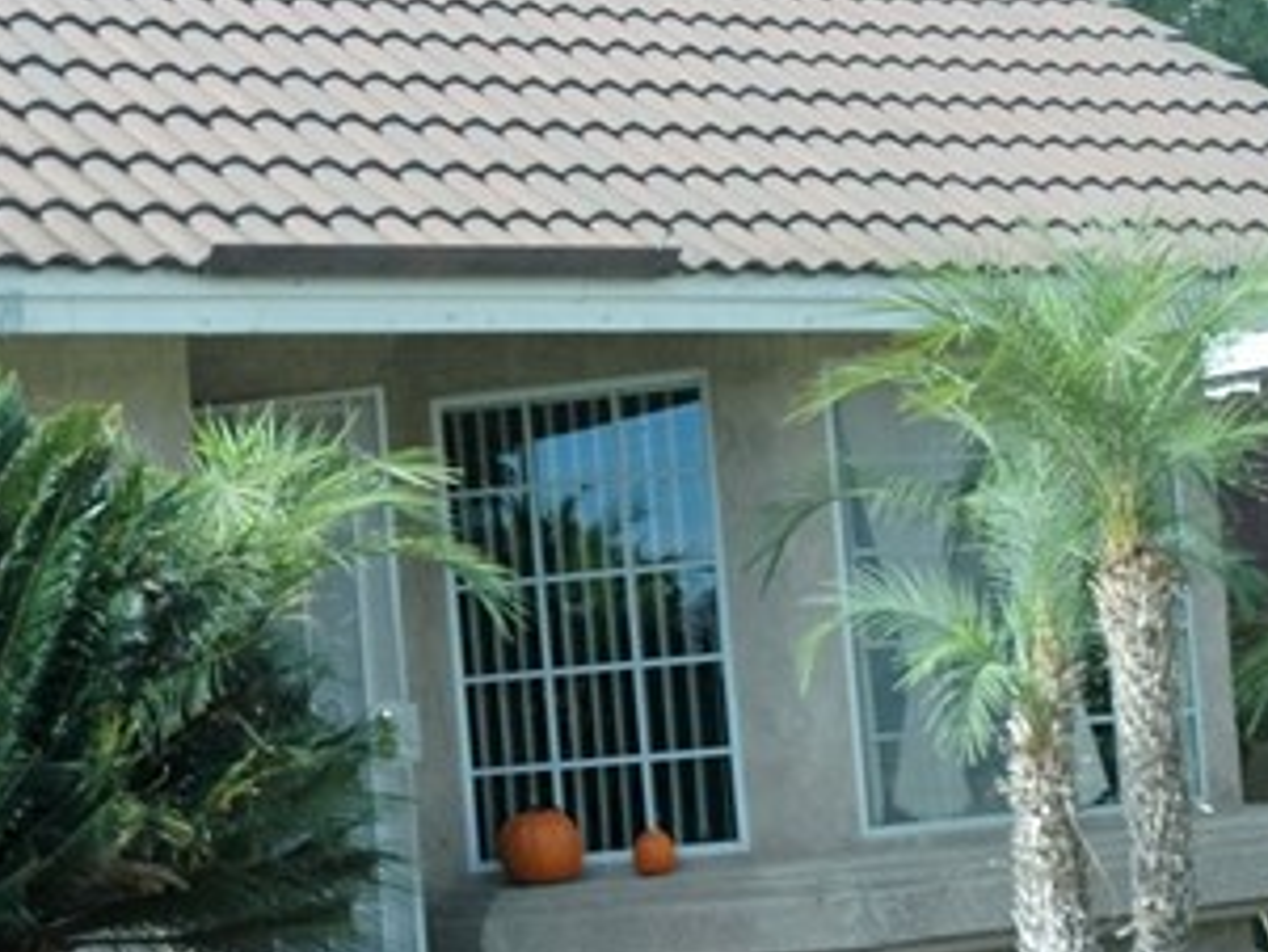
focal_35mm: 95
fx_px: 3482
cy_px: 657
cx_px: 244
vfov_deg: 15.5
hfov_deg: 20.4
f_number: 8
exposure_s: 1/250
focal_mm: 31
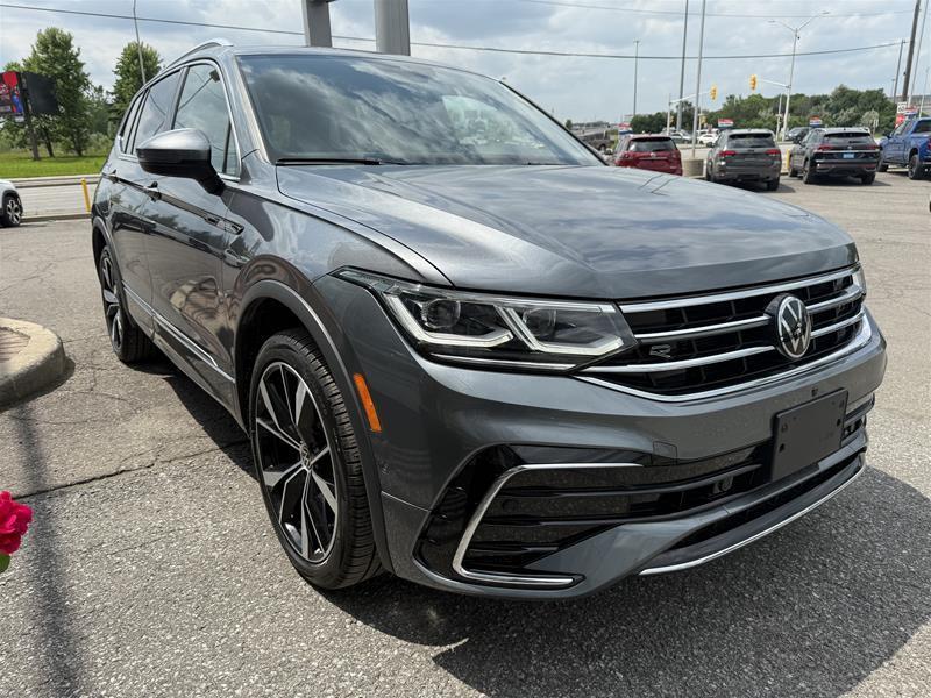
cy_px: 349
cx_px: 466
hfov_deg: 71.6
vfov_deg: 56.8
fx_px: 645
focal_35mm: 24
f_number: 1.78
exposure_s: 1/3953
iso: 80
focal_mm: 6.76
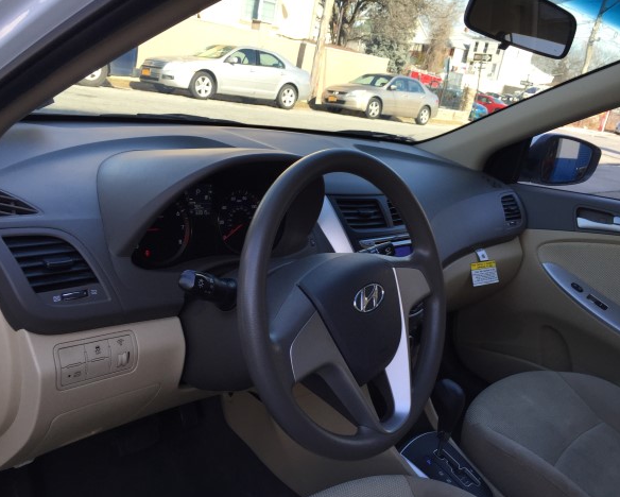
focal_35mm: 31
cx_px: 299
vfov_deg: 47.2
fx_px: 569
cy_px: 253
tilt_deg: -15.8
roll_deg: -9.8
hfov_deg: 57.1
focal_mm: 4.15
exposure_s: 1/297
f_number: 2.2
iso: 32
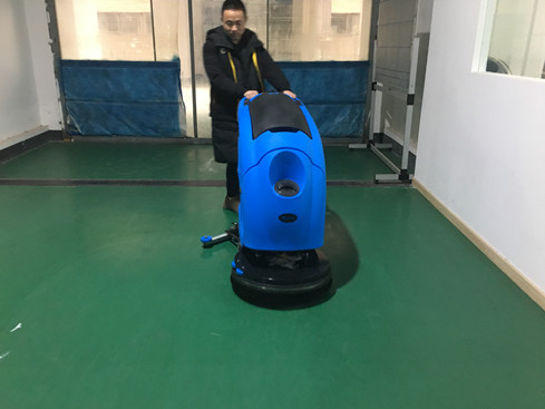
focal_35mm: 30
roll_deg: +0.5
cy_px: 208
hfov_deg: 59.9
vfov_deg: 46.8
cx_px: 264
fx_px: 472
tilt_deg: -18.6
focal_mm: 4.15
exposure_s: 1/10
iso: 100
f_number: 2.2
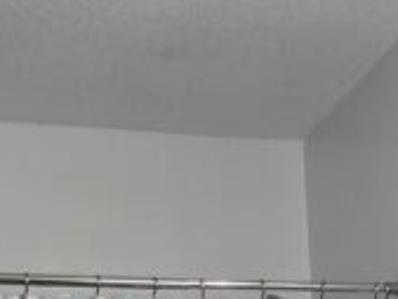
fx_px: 943
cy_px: 567
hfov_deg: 23.3
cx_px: 347
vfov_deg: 15.1
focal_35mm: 82
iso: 64
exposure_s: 1/60
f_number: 2.2
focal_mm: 2.2
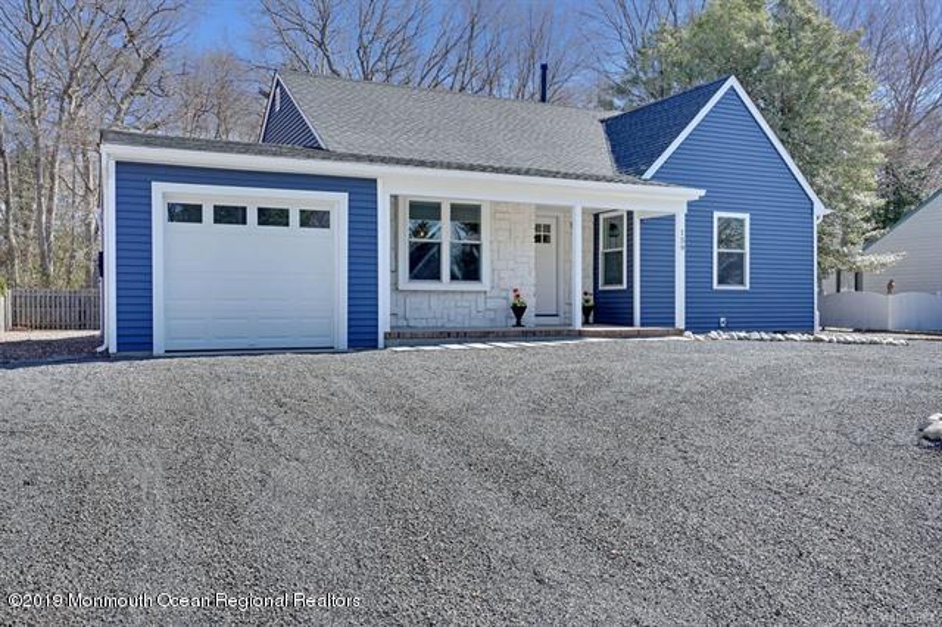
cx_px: 471
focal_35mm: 31
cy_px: 314
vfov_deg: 42.3
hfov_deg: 60.3
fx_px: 811
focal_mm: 31
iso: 100
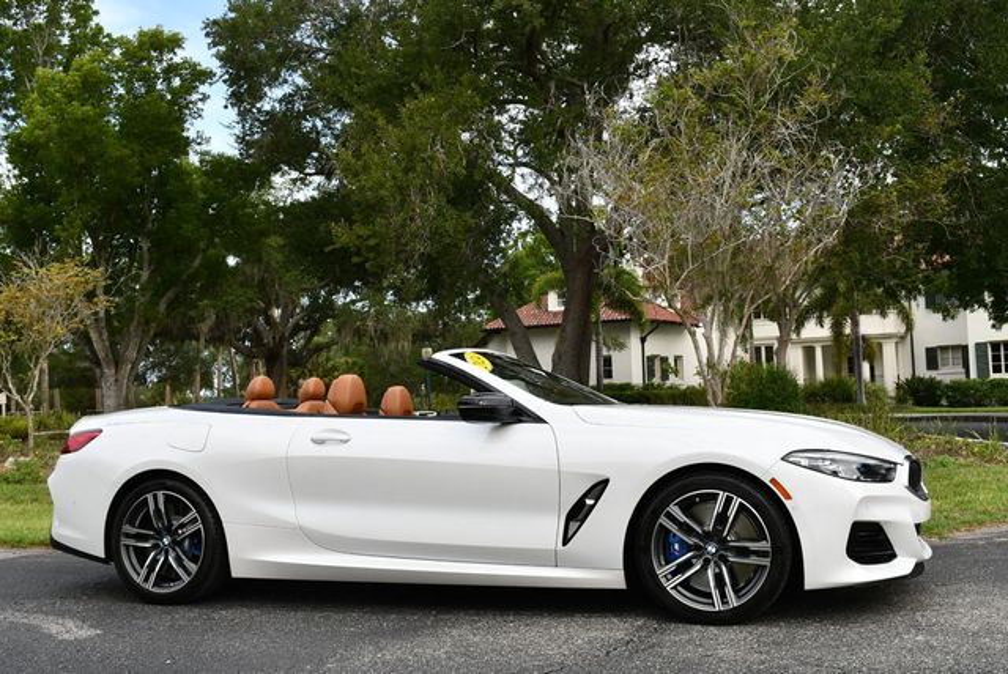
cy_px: 337
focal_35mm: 40
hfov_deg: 48.4
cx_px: 504
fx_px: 1121
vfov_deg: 33.5
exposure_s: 1/250
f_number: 8
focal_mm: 20
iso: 160
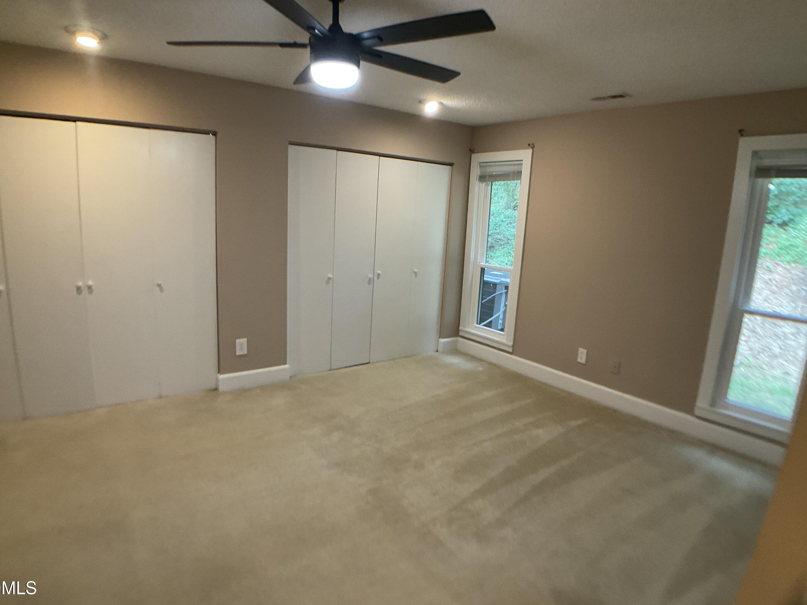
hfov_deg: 60.0
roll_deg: -2.7
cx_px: 404
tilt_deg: -11.5
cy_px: 304
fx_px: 699
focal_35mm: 30
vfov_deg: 46.8
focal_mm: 3
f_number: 1.8
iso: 160
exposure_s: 1/60
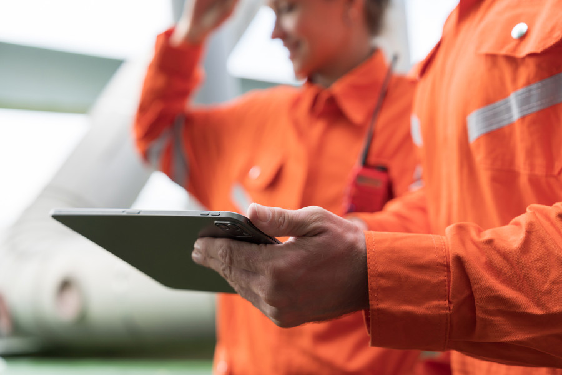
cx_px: 281
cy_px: 188
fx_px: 890
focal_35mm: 57
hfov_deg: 35.1
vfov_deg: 23.8
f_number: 3.5
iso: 250
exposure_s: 1/500
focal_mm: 57
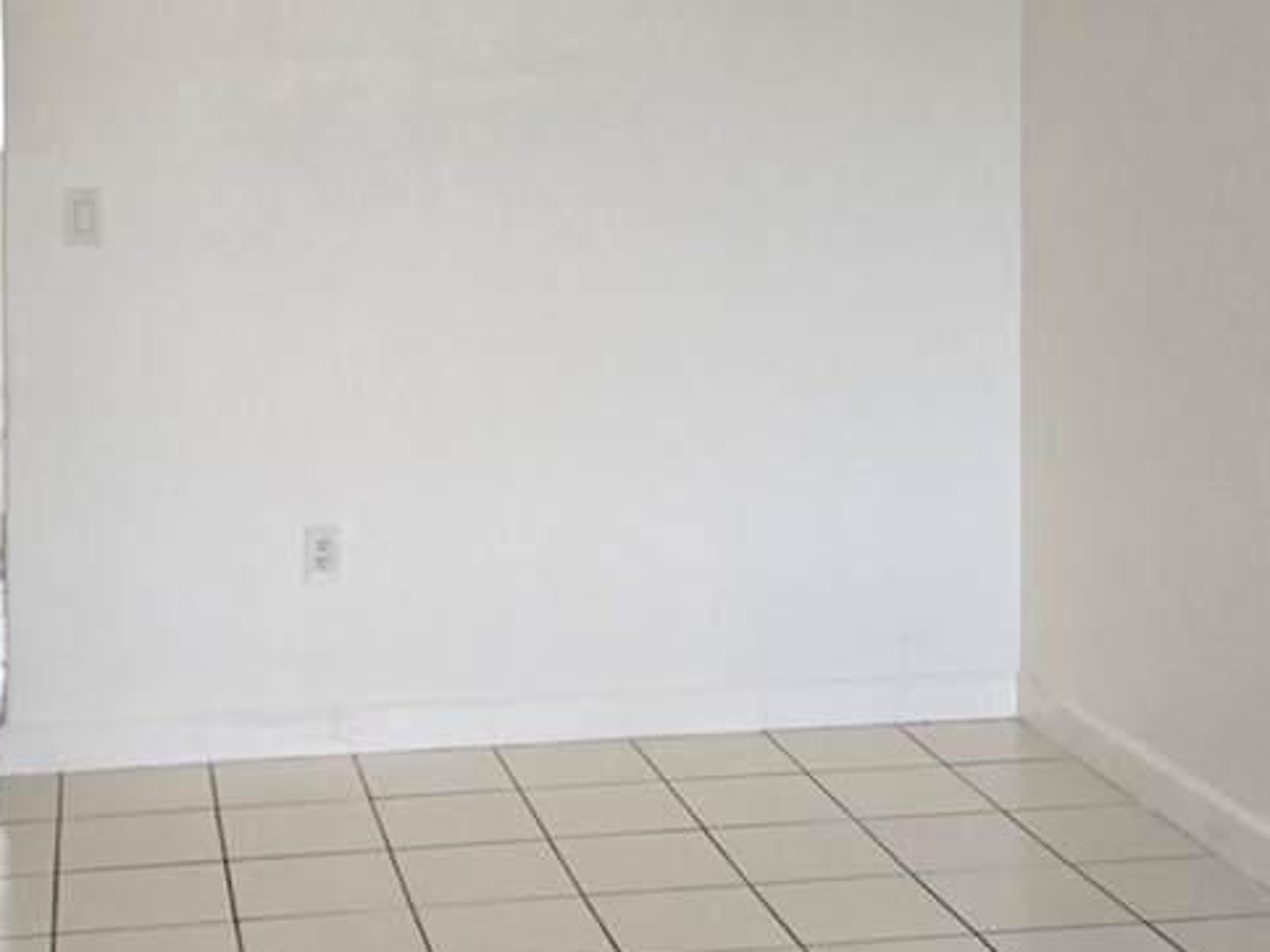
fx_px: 2237
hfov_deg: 31.6
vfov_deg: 23.6
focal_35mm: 61
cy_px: 166
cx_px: 515
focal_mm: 5.4
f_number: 1.8
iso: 160
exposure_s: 1/180
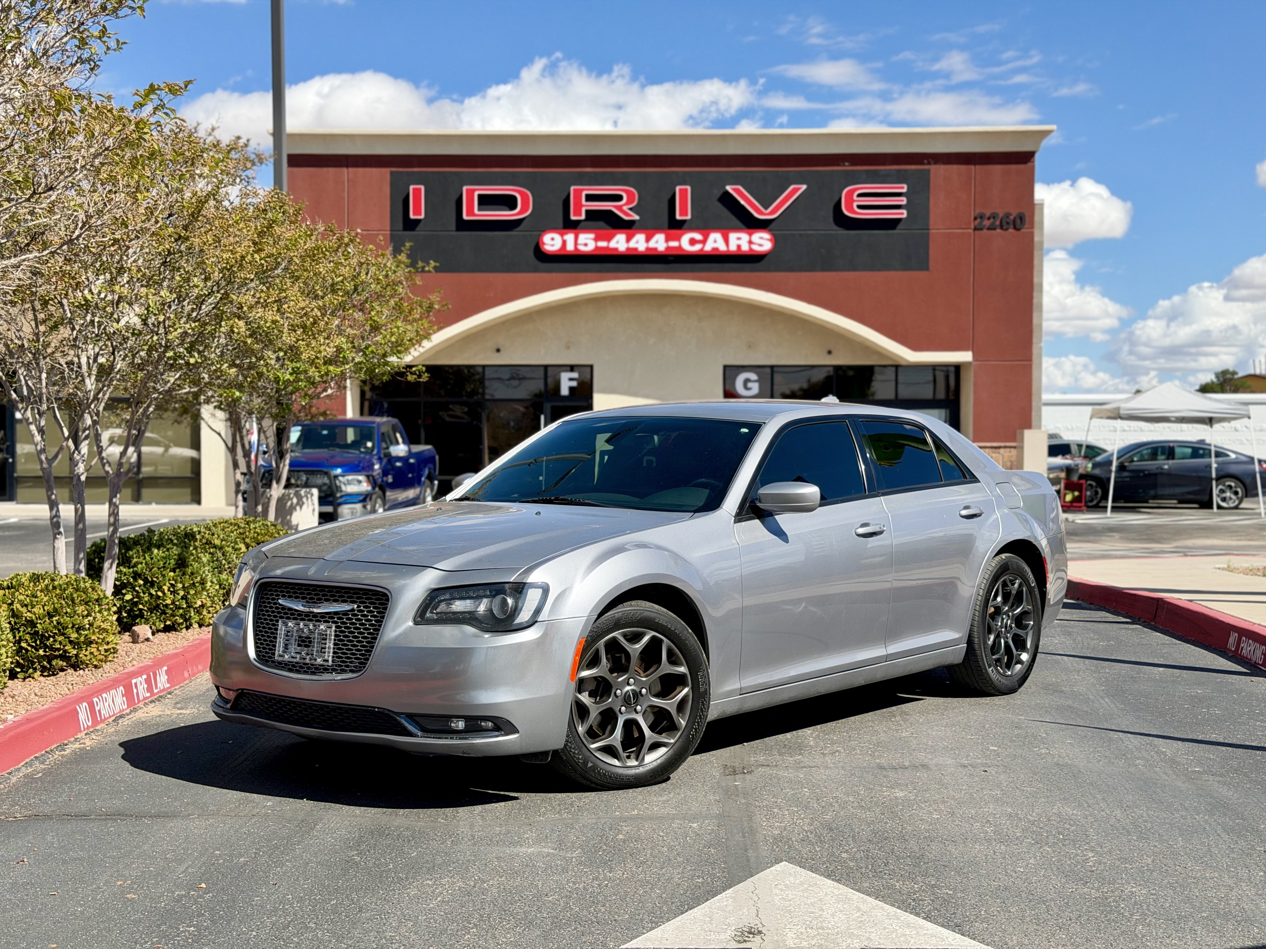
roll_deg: +0.5
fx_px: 1755
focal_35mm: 48
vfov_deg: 30.3
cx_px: 633
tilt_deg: -1.3
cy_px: 474
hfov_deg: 39.7
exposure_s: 1/4878
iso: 80
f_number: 1.78
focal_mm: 6.76
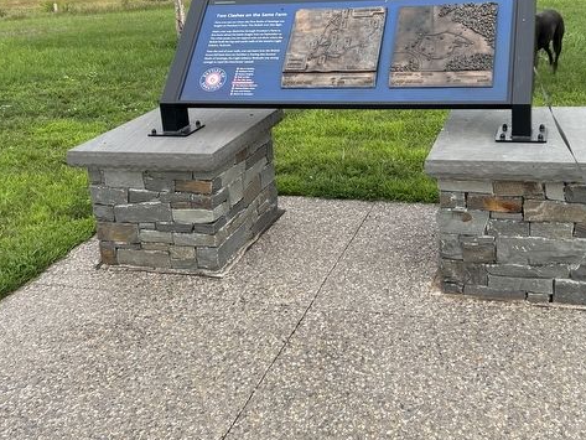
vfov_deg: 32.4
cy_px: 126
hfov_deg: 42.8
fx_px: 745
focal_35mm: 44
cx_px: 344
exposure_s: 1/887
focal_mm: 5.7
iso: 50
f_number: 1.5
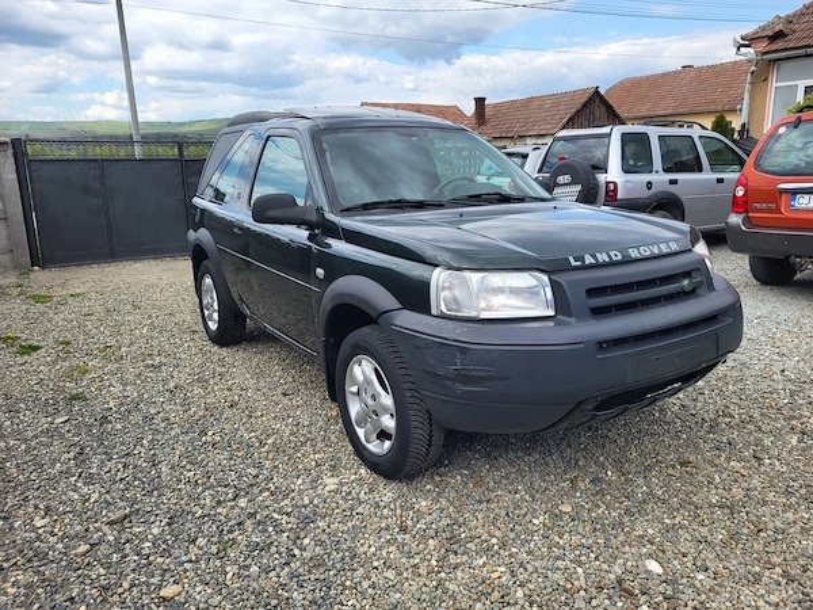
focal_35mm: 26
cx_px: 406
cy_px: 305
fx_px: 611
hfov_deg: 67.3
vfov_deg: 53.1
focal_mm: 5.4
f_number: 1.8
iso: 40
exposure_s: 1/1073
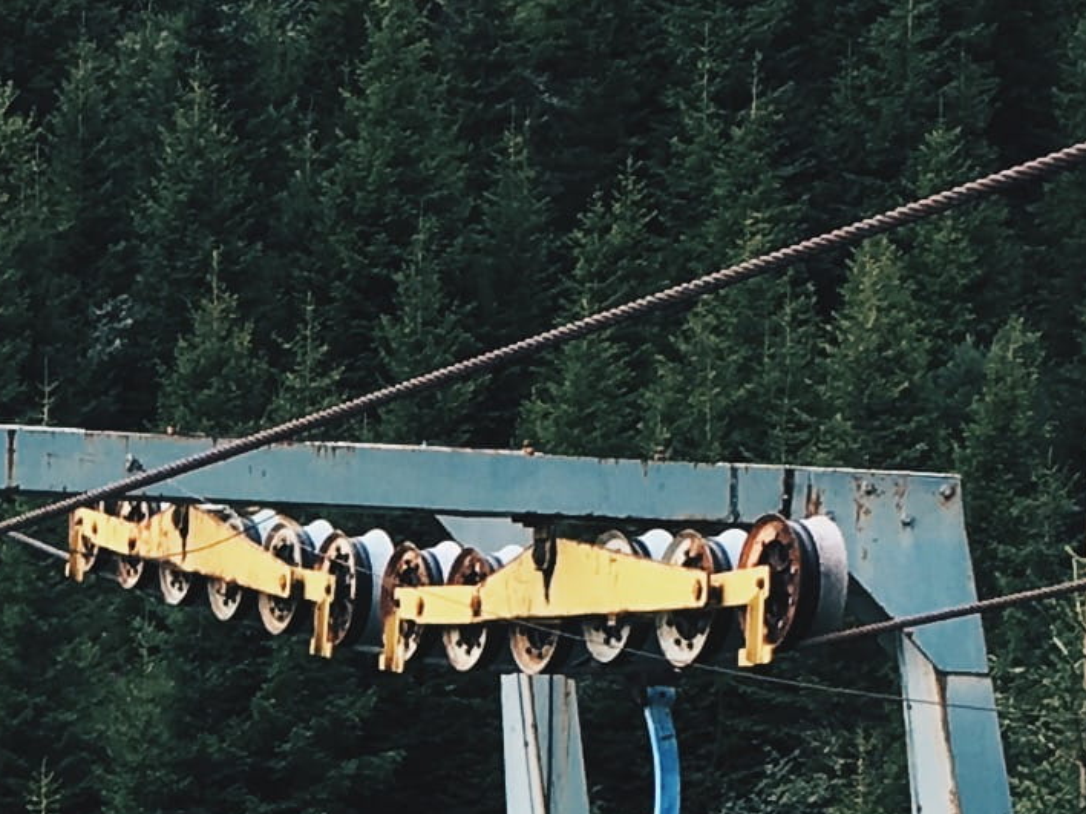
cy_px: 1065
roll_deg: -0.7
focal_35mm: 165
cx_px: -365
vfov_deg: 8.8
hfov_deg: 11.6
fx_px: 5174
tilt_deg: +2.0
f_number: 2.2
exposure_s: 1/202
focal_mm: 4.15
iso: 25
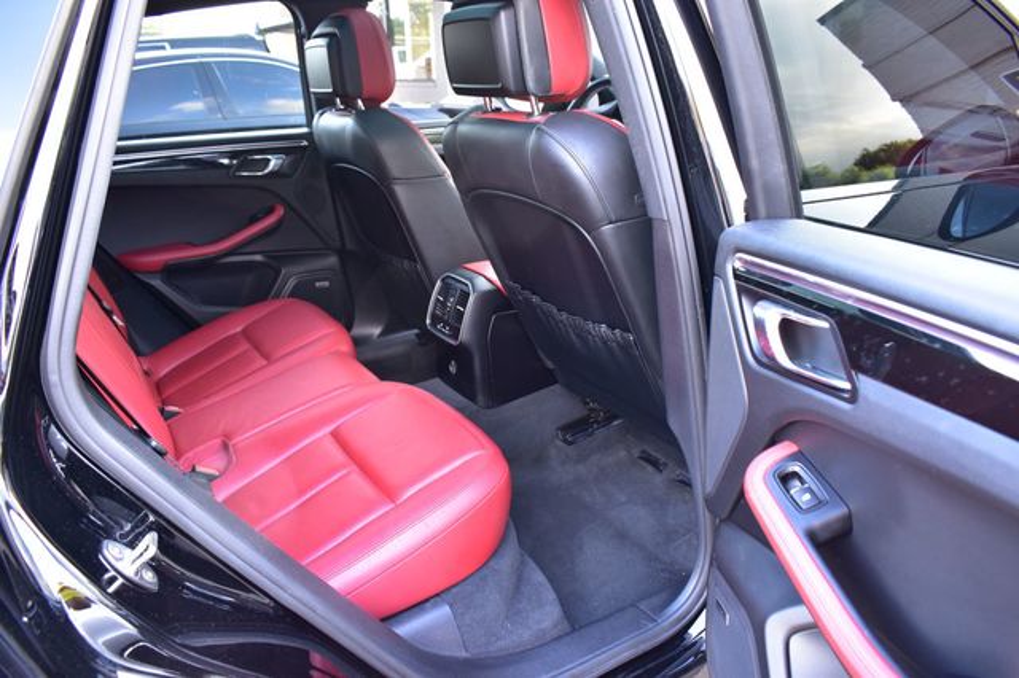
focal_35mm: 27
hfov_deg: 67.4
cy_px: 339
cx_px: 510
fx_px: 764
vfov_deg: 47.9
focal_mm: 18
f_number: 6.3
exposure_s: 1/15
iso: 640
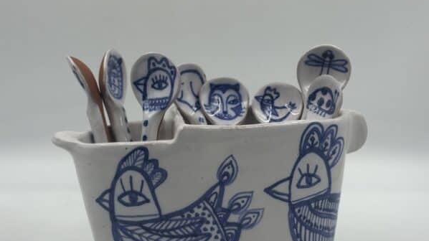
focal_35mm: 70
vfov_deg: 17.2
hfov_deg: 30.2
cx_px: 214
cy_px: 131
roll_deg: -1.0
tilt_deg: -13.5
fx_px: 796
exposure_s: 1/623
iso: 64
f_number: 1.78
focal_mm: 6.86
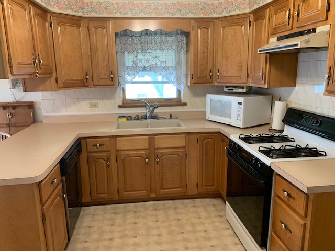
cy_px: 126
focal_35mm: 26
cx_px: 168
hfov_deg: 67.3
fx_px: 252
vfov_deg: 53.1
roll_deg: +1.5
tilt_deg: -11.8
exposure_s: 1/60
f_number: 1.8
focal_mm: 4.25
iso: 250
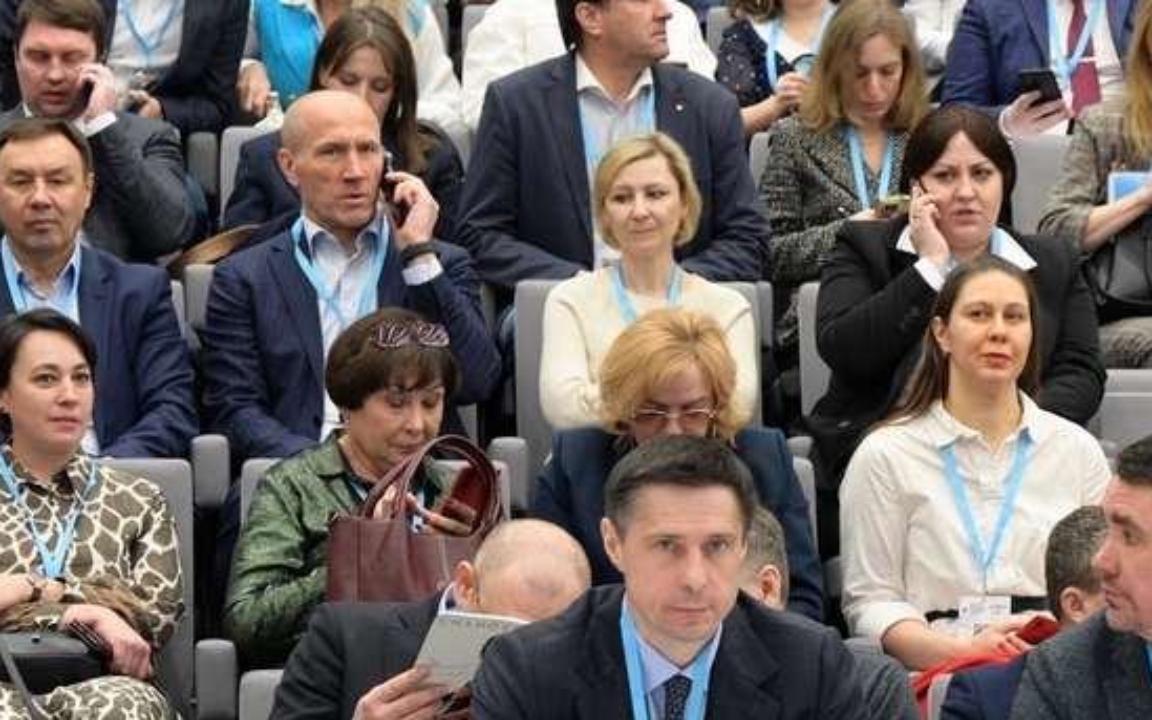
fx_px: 5400
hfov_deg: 12.0
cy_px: 728
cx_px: 1240
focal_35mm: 172
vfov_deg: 7.6
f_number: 5.6
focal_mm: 77
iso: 1600
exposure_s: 1/100
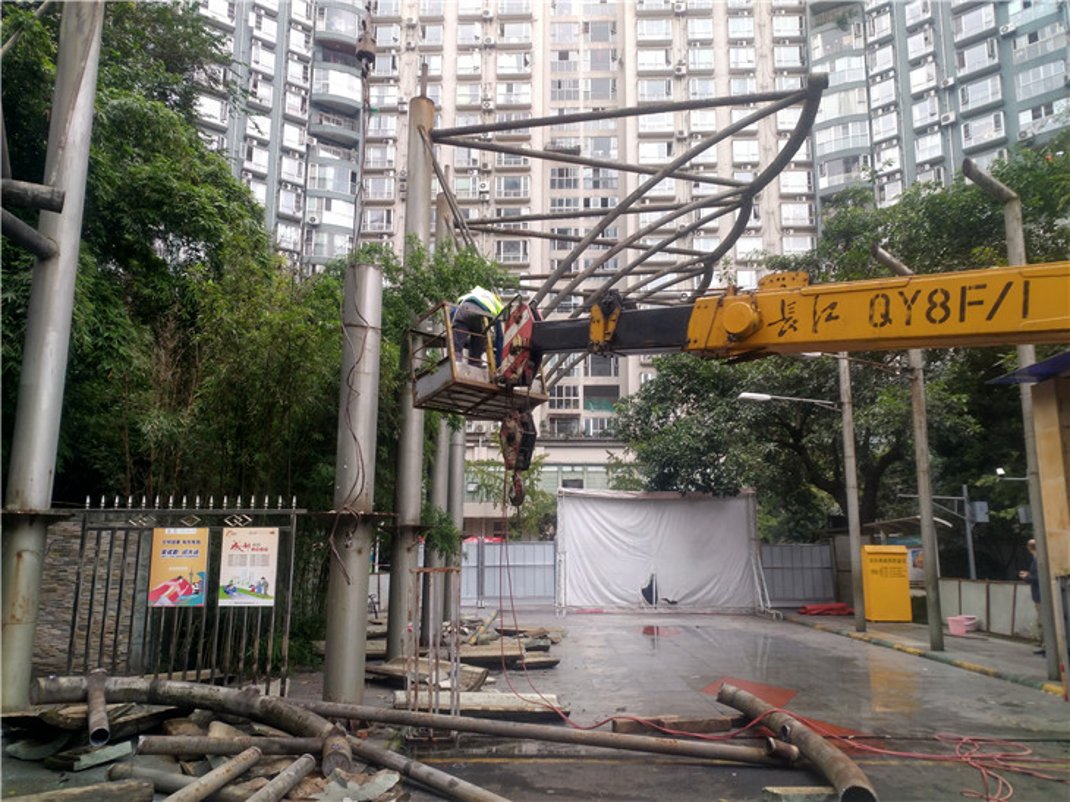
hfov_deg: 65.3
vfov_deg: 51.3
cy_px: 401
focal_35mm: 27
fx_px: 834
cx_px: 535
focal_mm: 4.73
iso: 118
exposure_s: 1/33
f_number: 2.2
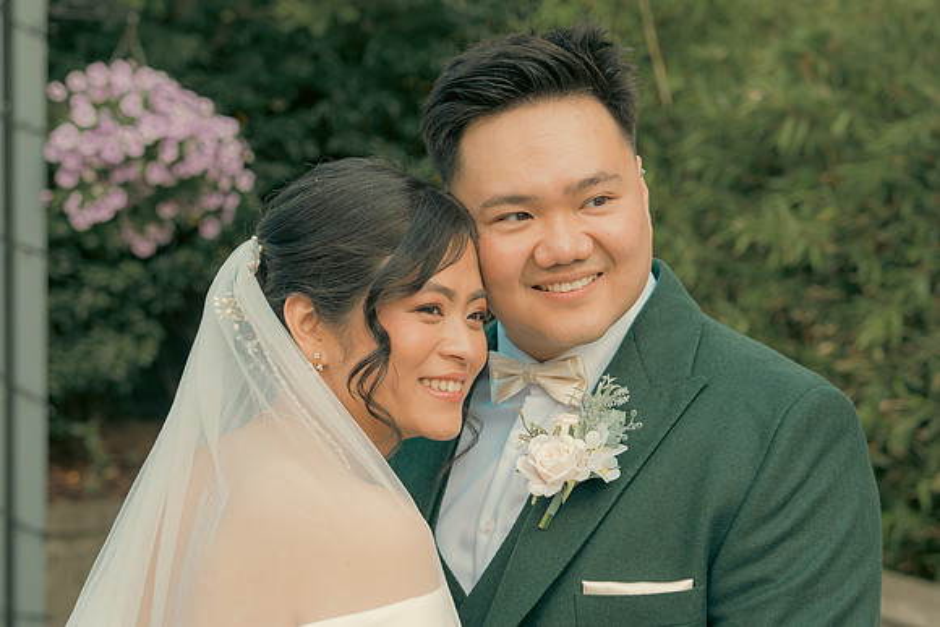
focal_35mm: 75
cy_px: 314
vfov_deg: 18.2
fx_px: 1959
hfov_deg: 27.0
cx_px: 470
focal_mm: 50
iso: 125
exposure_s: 1/160
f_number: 3.5
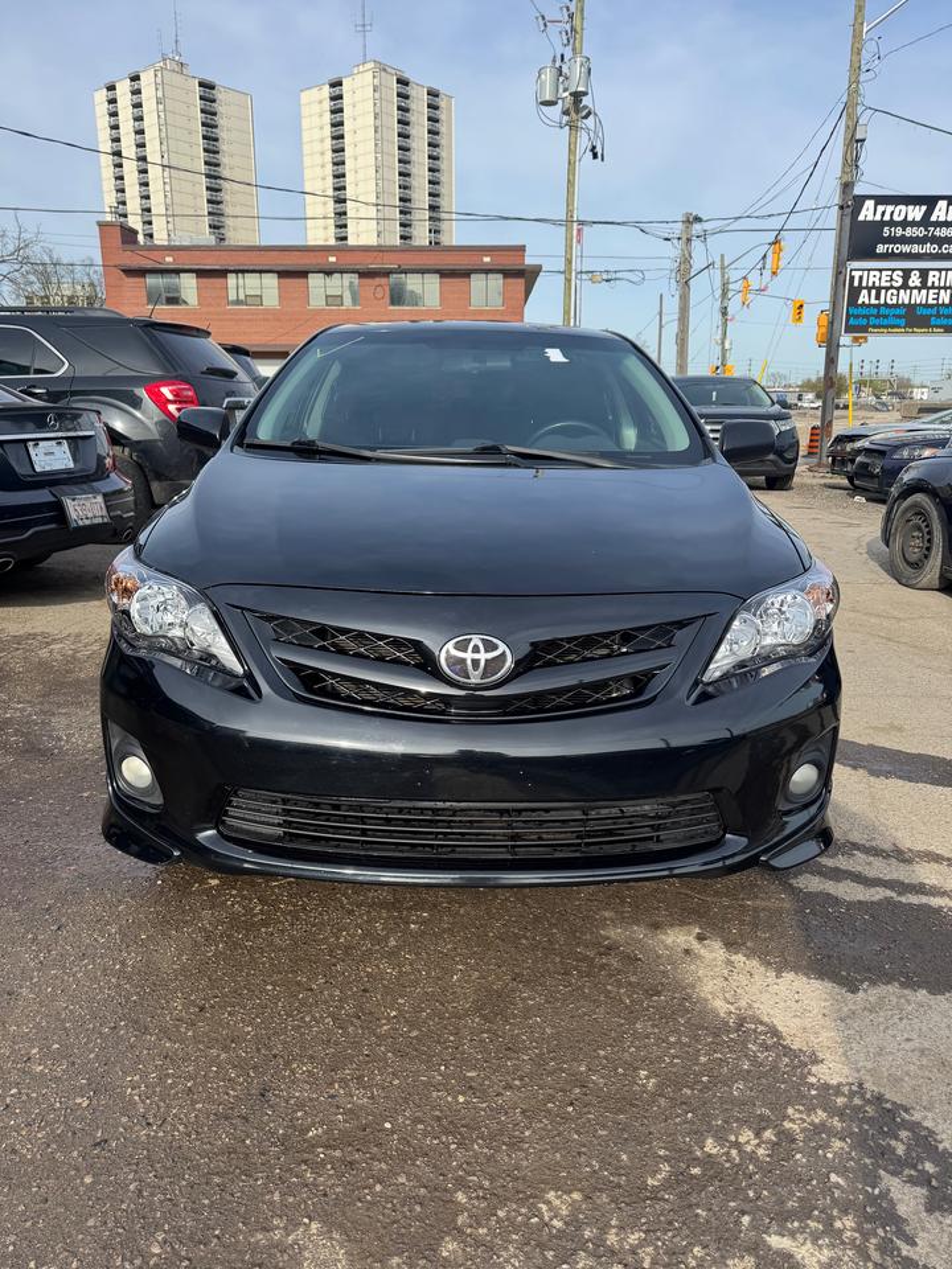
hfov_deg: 56.8
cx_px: 476
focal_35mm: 24
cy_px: 634
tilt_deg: -15.4
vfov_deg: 71.6
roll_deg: +0.8
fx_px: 880
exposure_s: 1/2105
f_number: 1.78
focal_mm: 6.76
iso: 80
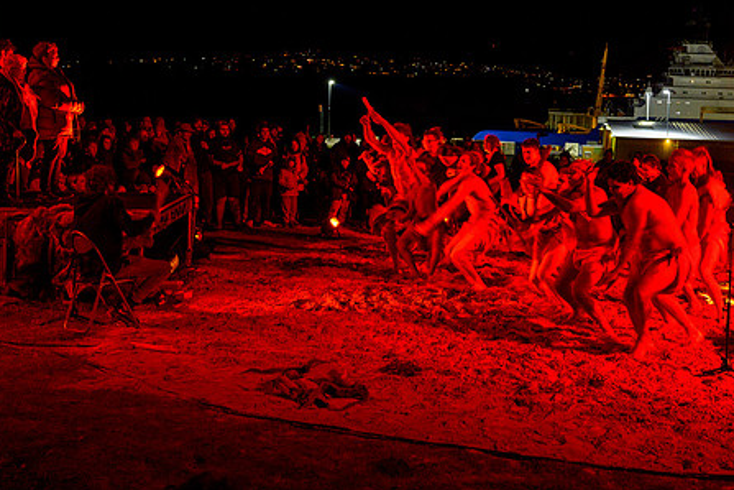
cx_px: 457
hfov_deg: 40.1
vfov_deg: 27.3
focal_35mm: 49
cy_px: 155
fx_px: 999
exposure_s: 1/30
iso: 3200
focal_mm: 30
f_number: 4
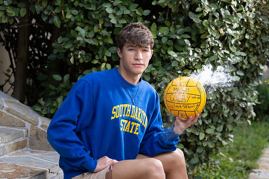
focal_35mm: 96
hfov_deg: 21.2
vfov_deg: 14.3
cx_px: 134
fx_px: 717
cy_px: 90
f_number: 4.5
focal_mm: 96
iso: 100
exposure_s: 1/200
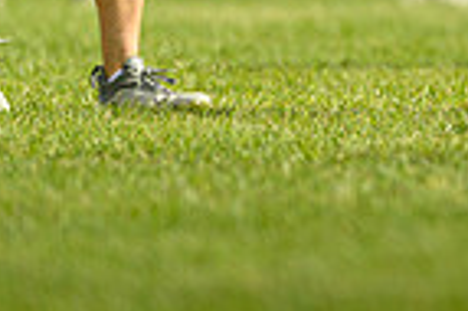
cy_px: -303
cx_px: 871
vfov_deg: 0.8
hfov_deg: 1.3
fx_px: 21101
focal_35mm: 1625
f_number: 3.2
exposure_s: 1/1600
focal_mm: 400
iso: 100
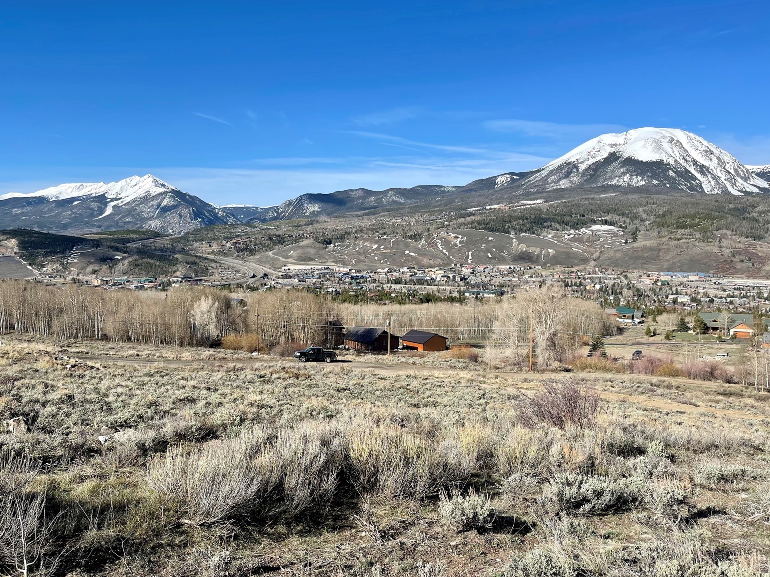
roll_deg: +0.9
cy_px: 283
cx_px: 376
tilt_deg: -4.5
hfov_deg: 65.3
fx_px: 601
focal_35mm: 27
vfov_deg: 51.4
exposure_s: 1/4202
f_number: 1.6
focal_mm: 5.1
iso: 32
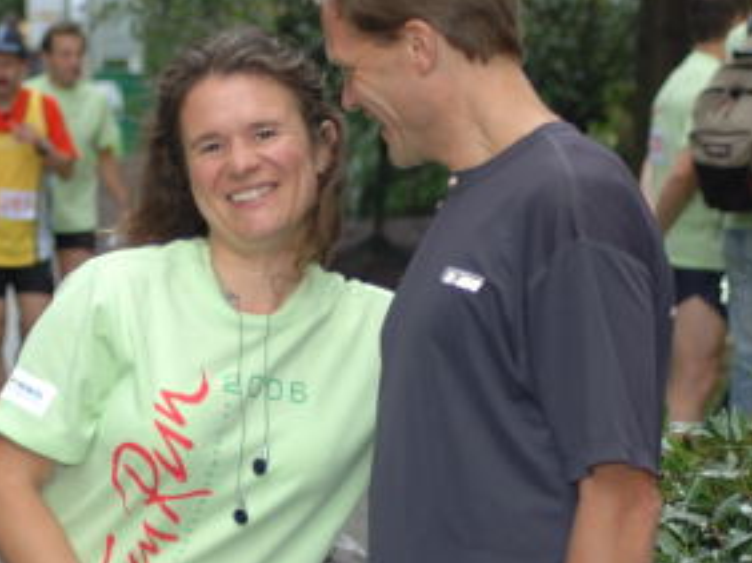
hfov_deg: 9.8
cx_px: 261
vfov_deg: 7.3
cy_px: 217
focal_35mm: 202
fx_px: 4385
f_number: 4
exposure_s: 1/60
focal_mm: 70
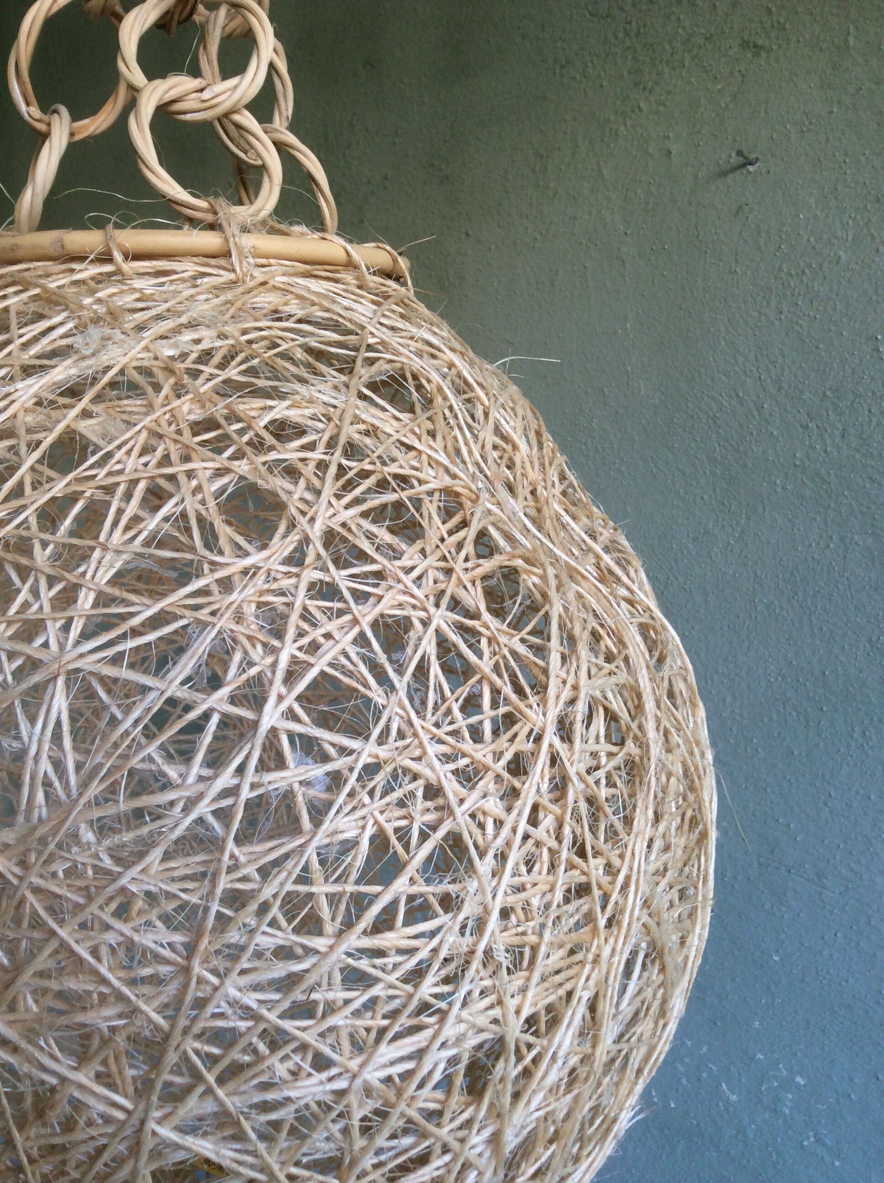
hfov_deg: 44.1
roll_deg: +1.2
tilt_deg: -7.6
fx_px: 1092
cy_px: 592
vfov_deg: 56.9
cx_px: 442
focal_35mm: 32
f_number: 2.4
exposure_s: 1/50
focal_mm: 3.3
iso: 50
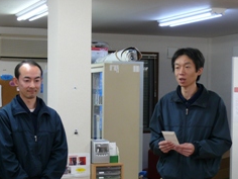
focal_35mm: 91
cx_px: 84
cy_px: 122
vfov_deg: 16.2
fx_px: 626
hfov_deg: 21.5
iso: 125
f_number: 3.2
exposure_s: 1/30
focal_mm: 10.4
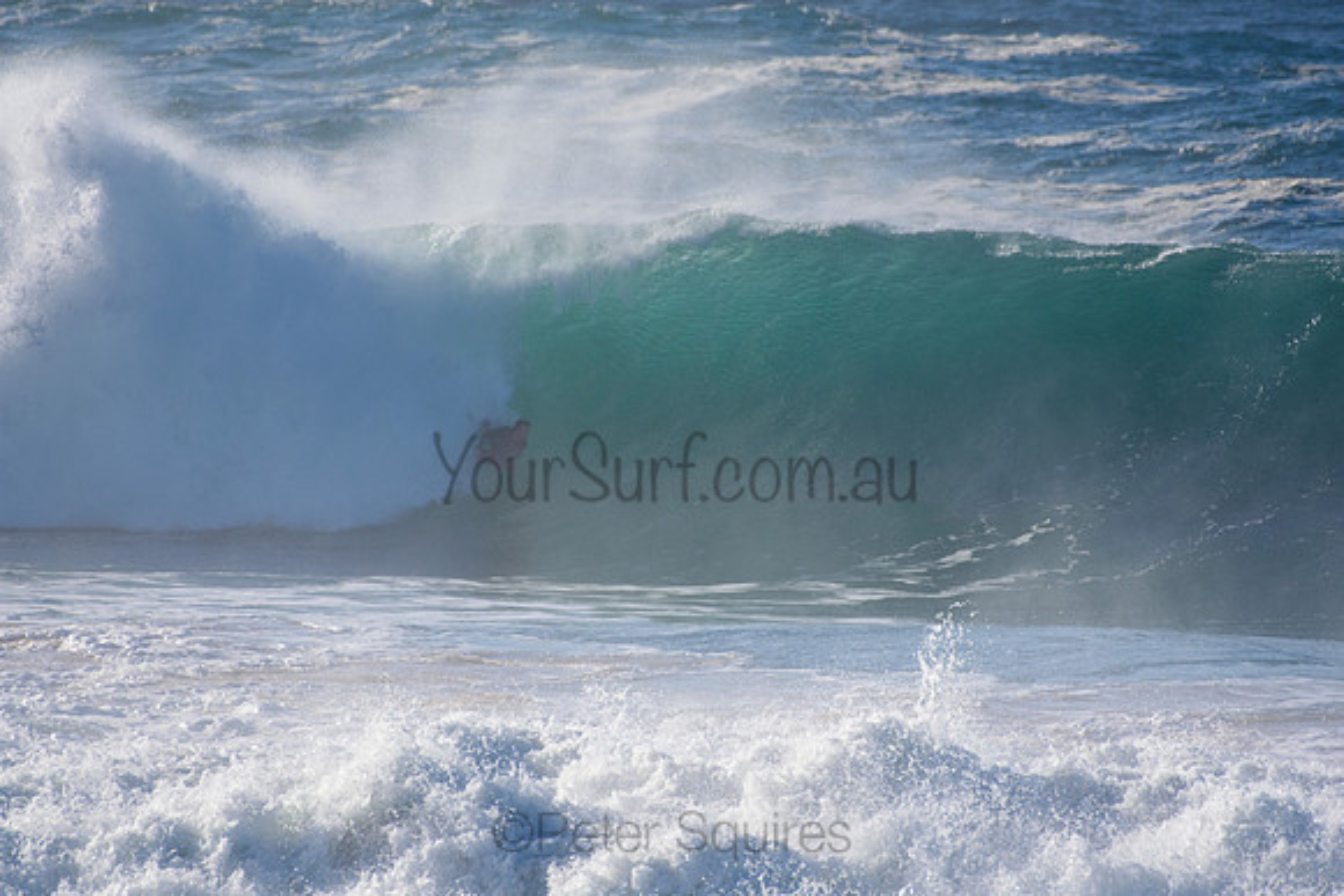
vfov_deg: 1.8
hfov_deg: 2.7
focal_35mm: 750
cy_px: 448
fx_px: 28005
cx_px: 672
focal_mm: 500
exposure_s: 1/2000
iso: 320
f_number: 5.6
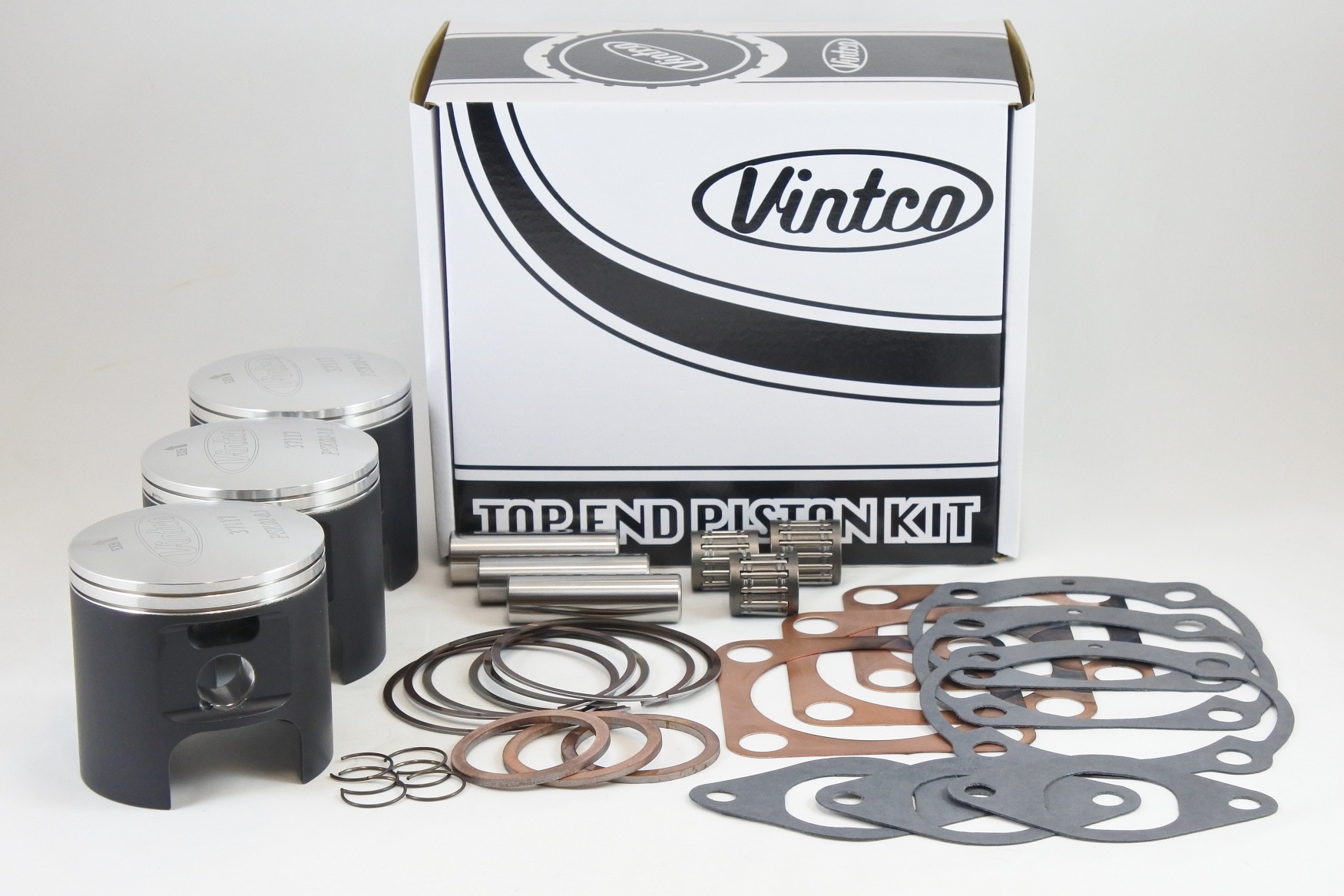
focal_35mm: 70
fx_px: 2613
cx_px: 672
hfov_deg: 28.8
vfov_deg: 19.5
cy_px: 448
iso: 800
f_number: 5.3
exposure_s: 1/100
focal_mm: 26
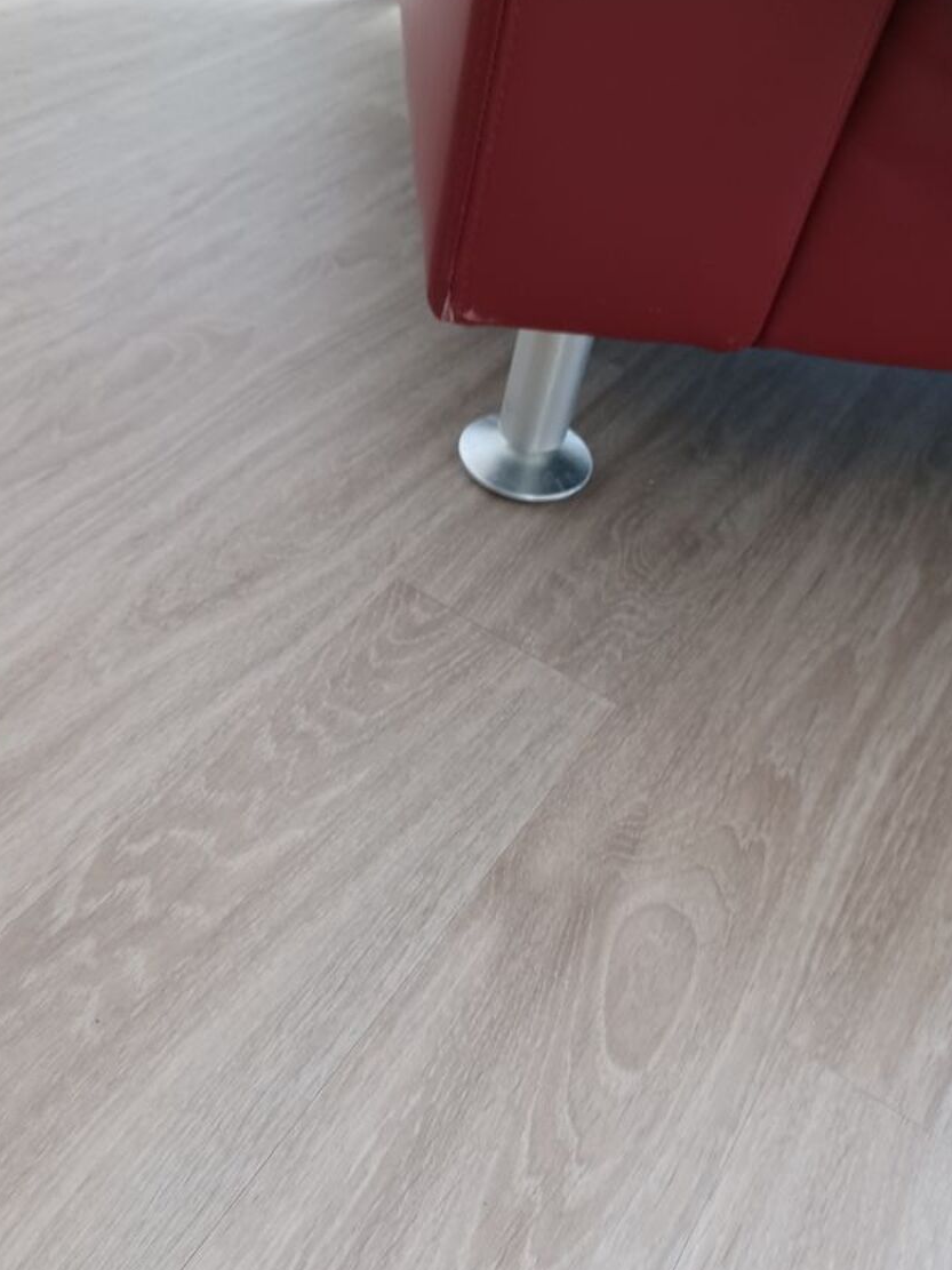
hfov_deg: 46.7
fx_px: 1100
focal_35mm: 30
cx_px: 409
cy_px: 692
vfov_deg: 59.9
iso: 800
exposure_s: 1/20
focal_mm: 4.6
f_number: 1.8
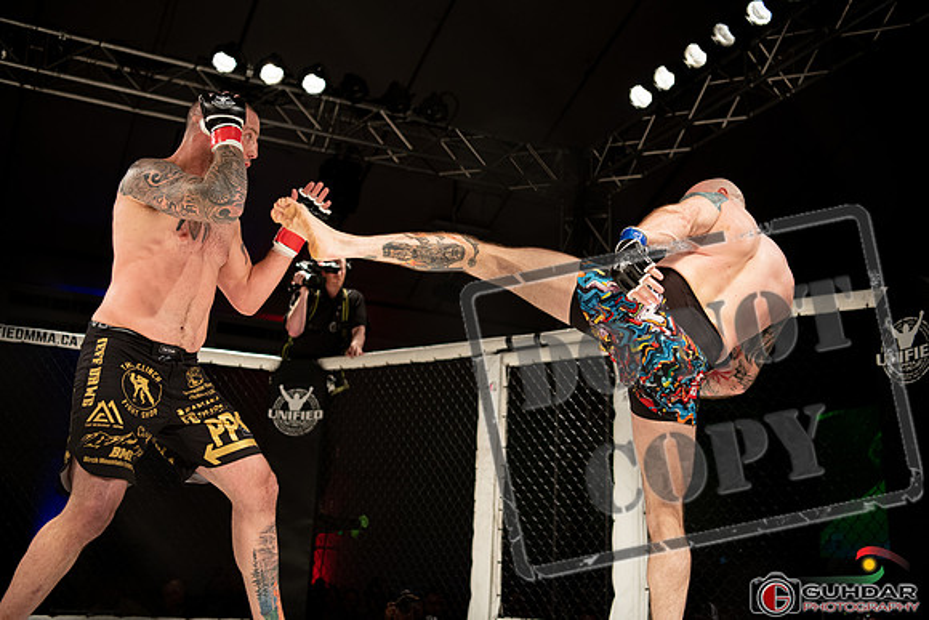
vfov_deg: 31.2
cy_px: 310
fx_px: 1109
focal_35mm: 43
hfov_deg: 45.4
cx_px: 464
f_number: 2.8
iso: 1100
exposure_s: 1/1000
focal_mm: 42
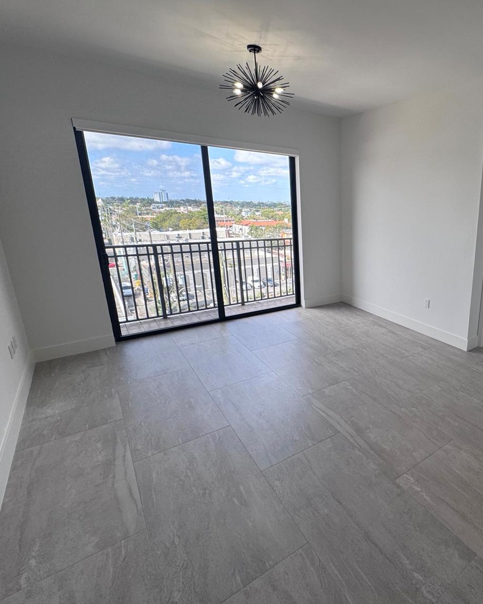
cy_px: 298
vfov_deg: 83.3
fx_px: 339
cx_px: 387
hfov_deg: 64.5
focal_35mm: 19
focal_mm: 2.22
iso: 40
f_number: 2.2
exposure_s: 1/163
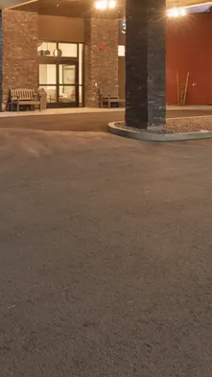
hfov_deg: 26.4
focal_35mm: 41
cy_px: 87
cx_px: -31
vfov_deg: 47.3
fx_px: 410
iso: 200
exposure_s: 10
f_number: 8
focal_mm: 16
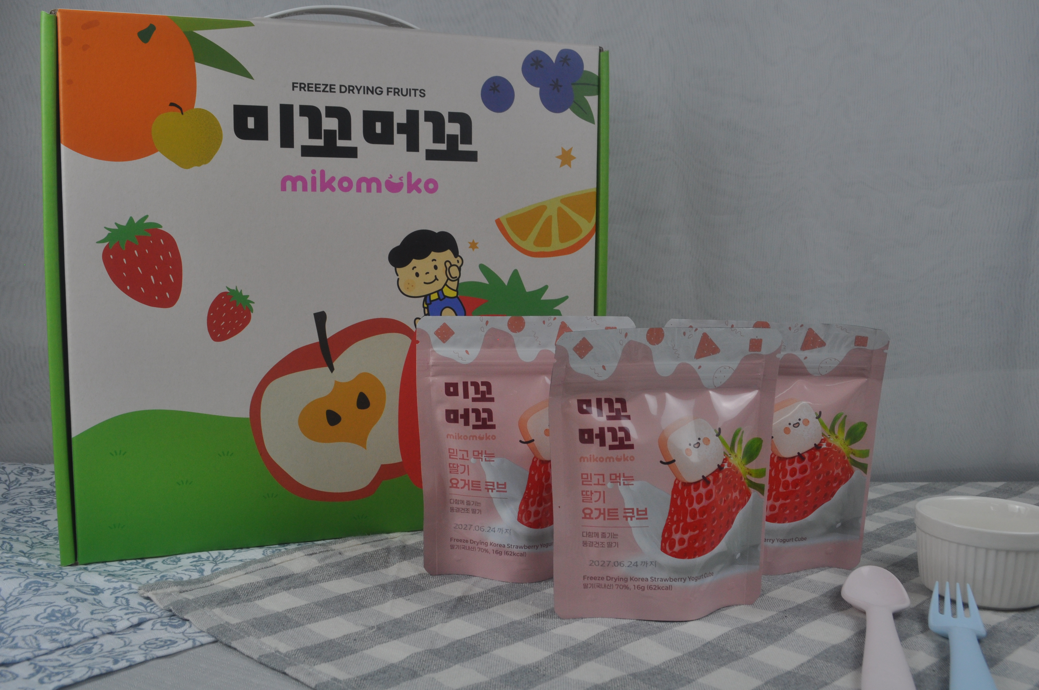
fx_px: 1038
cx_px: 520
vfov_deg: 36.8
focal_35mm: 36
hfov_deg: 53.2
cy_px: 345
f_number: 10
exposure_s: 1/100
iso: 400
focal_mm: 24
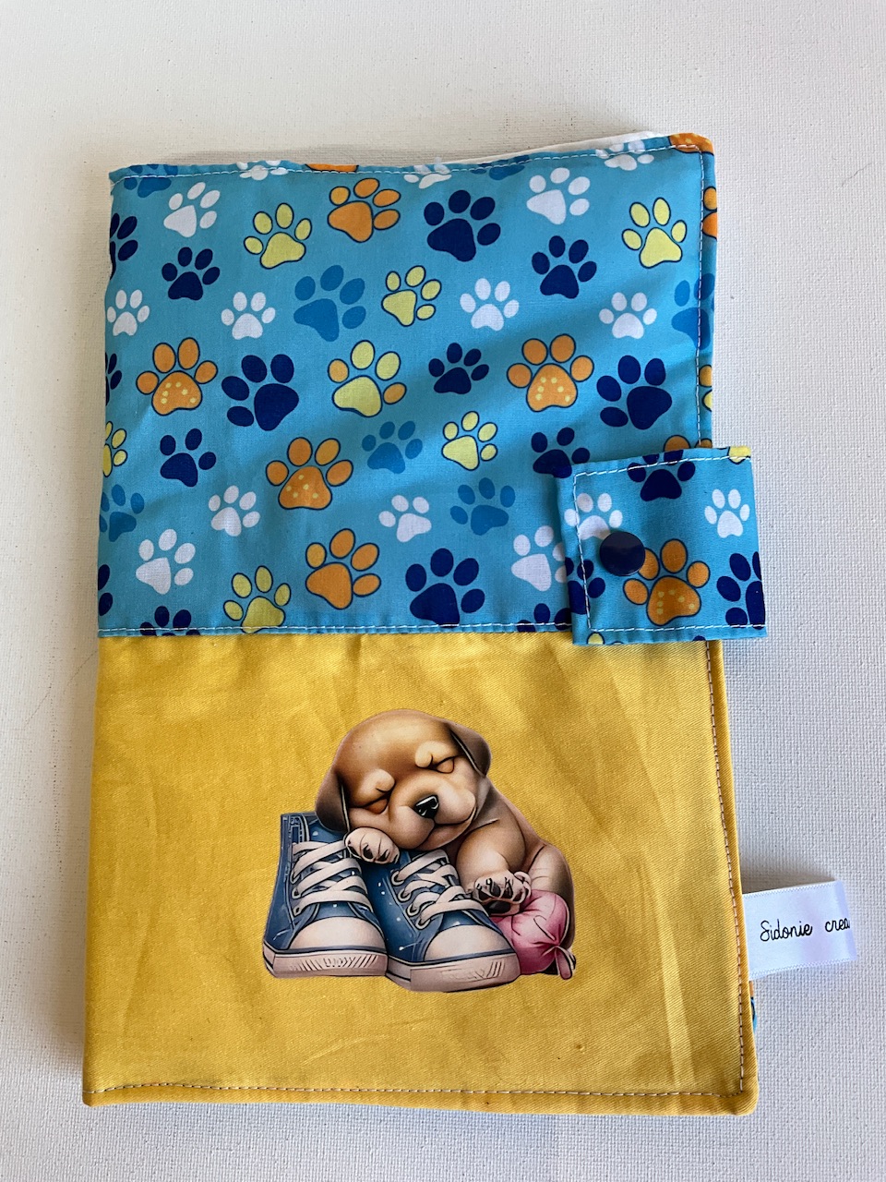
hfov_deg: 48.2
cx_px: 443
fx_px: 990
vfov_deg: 61.7
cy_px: 591
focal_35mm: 29
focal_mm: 3
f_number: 1.8
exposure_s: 1/100
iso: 25
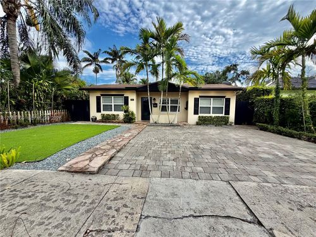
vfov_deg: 85.7
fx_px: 128
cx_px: 158
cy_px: 118
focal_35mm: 14
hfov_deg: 102.1
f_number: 2.2
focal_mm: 2.22
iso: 40
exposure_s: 1/726
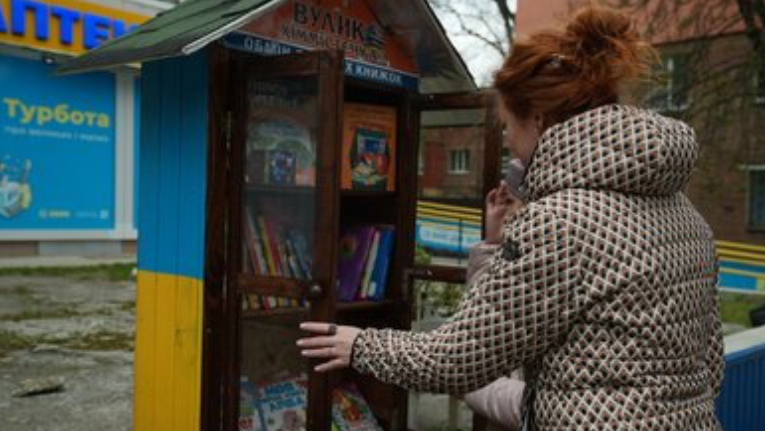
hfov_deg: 54.0
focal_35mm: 37
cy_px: 233
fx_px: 751
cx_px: 391
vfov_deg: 32.0
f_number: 4.5
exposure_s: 1/160
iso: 200
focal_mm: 34
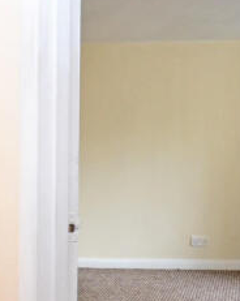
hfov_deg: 28.0
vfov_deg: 45.8
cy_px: 165
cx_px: -100
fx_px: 356
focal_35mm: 40
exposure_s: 1/60
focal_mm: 10
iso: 900
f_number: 4
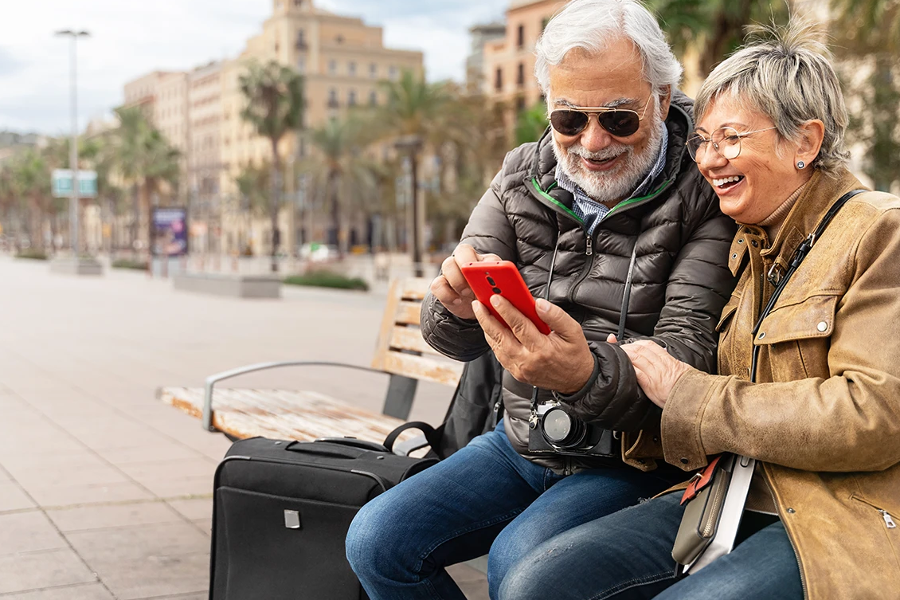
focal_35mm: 49
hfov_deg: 40.3
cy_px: 277
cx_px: 452
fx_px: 1225
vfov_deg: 27.5
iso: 800
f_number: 2.8
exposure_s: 1/320
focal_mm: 41
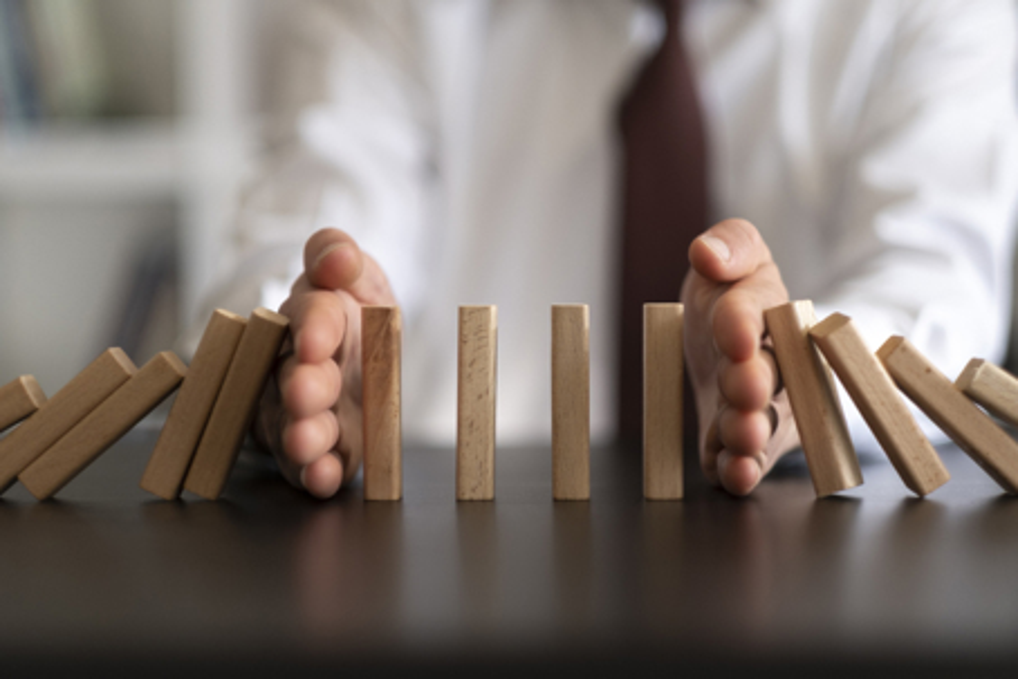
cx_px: 509
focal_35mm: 84
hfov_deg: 24.2
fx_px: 2376
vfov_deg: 16.3
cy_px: 340
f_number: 1.2
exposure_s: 1/1500
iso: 400
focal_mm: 56
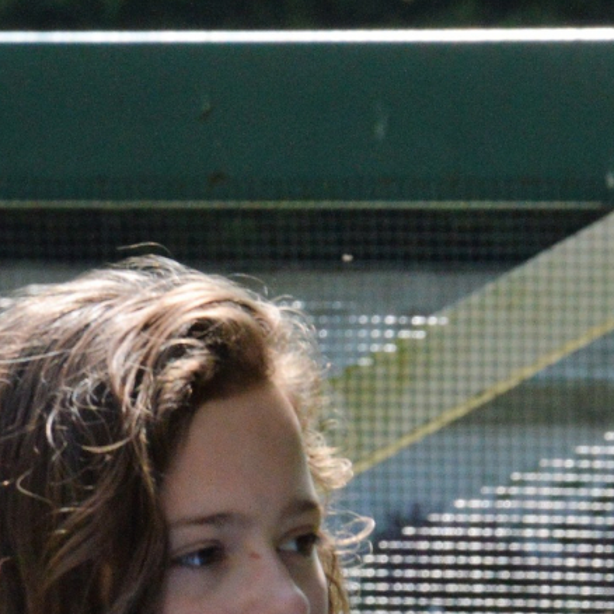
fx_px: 11032
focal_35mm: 550
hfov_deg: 3.2
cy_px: 625
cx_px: 297
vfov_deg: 3.2
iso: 800
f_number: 9
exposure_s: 1/1250
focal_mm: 105
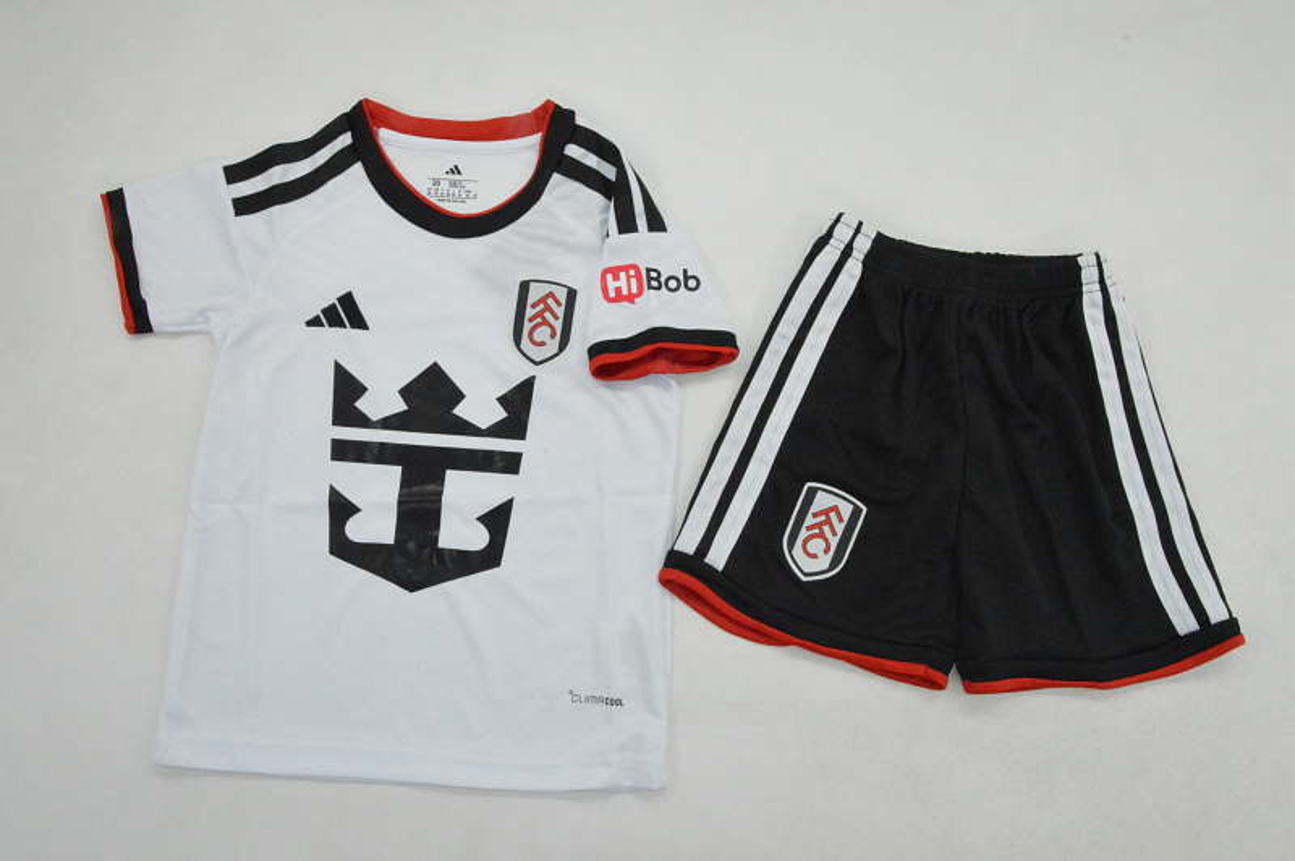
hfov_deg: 59.5
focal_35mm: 32
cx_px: 648
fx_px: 1132
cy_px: 430
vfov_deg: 41.6
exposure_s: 1/200
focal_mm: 21
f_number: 25
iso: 6400
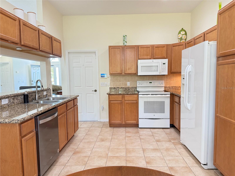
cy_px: 88
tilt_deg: -4.7
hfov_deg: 71.6
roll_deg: +1.0
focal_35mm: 24
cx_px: 118
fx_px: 163
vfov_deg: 56.8
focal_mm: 6.76
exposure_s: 1/60
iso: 250
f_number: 1.78
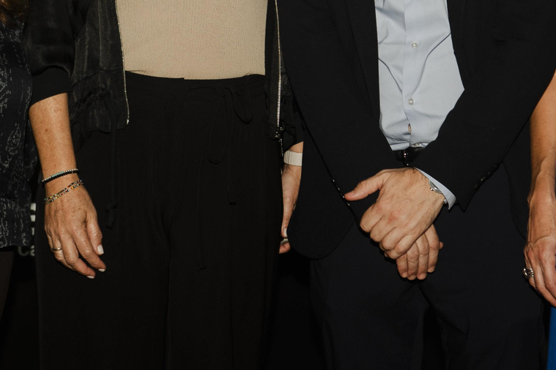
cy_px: -47
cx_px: 329
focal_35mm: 116
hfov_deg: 17.6
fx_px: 1791
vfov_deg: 11.6
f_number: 4
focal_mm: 44
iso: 800
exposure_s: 1/160
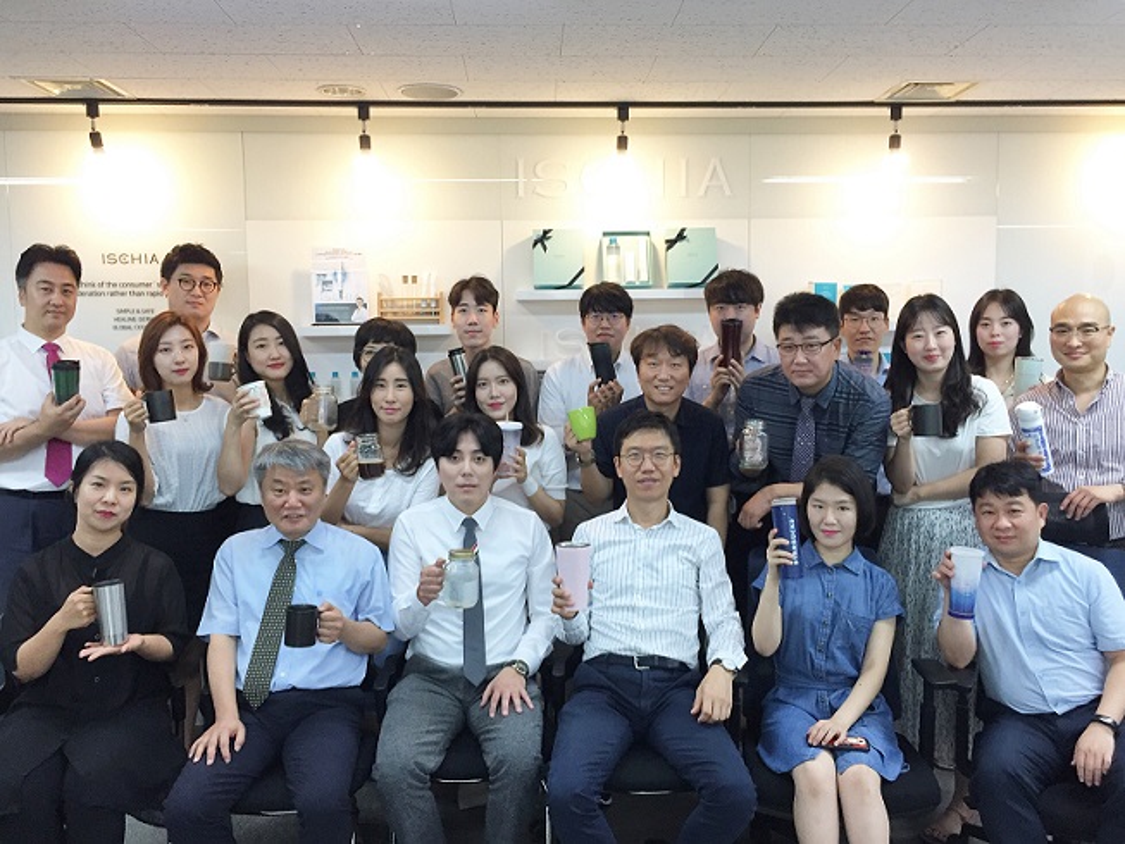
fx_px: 943
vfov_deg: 48.2
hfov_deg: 61.7
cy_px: 422
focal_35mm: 29
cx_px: 562
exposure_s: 1/30
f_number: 2.2
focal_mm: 4.15
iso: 50
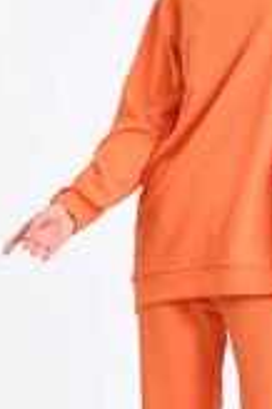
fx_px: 2430
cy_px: 277
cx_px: 205
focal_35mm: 214
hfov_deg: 6.4
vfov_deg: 9.6
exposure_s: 1/125
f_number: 9
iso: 100
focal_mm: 78
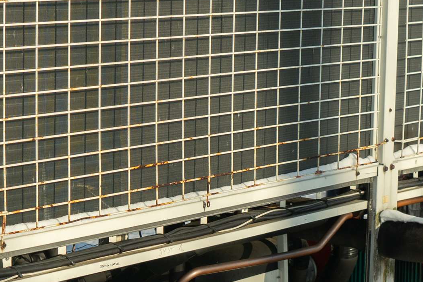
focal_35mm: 115
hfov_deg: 17.6
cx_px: 68
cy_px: 129
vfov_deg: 11.9
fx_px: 1351
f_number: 4.5
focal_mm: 29
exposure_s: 1/400
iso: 200
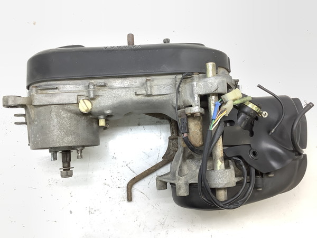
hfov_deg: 58.4
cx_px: 158
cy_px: 119
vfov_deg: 45.4
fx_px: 284
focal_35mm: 31
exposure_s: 1/60
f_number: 2.4
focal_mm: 3.3
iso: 64
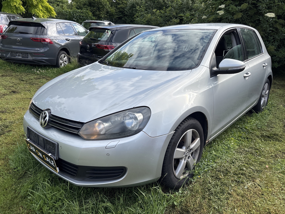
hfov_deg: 67.3
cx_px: 142
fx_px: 214
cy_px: 107
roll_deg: -2.9
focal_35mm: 26
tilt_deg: -19.6
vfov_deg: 53.1
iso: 50
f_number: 1.6
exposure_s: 1/1721
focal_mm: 5.96
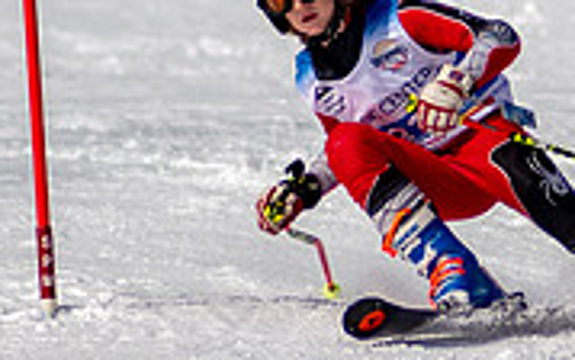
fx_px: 38154
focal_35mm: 2434
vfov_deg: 0.5
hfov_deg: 0.9
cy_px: 345
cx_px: 362
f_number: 2.8
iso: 100
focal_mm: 300
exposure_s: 1/8000
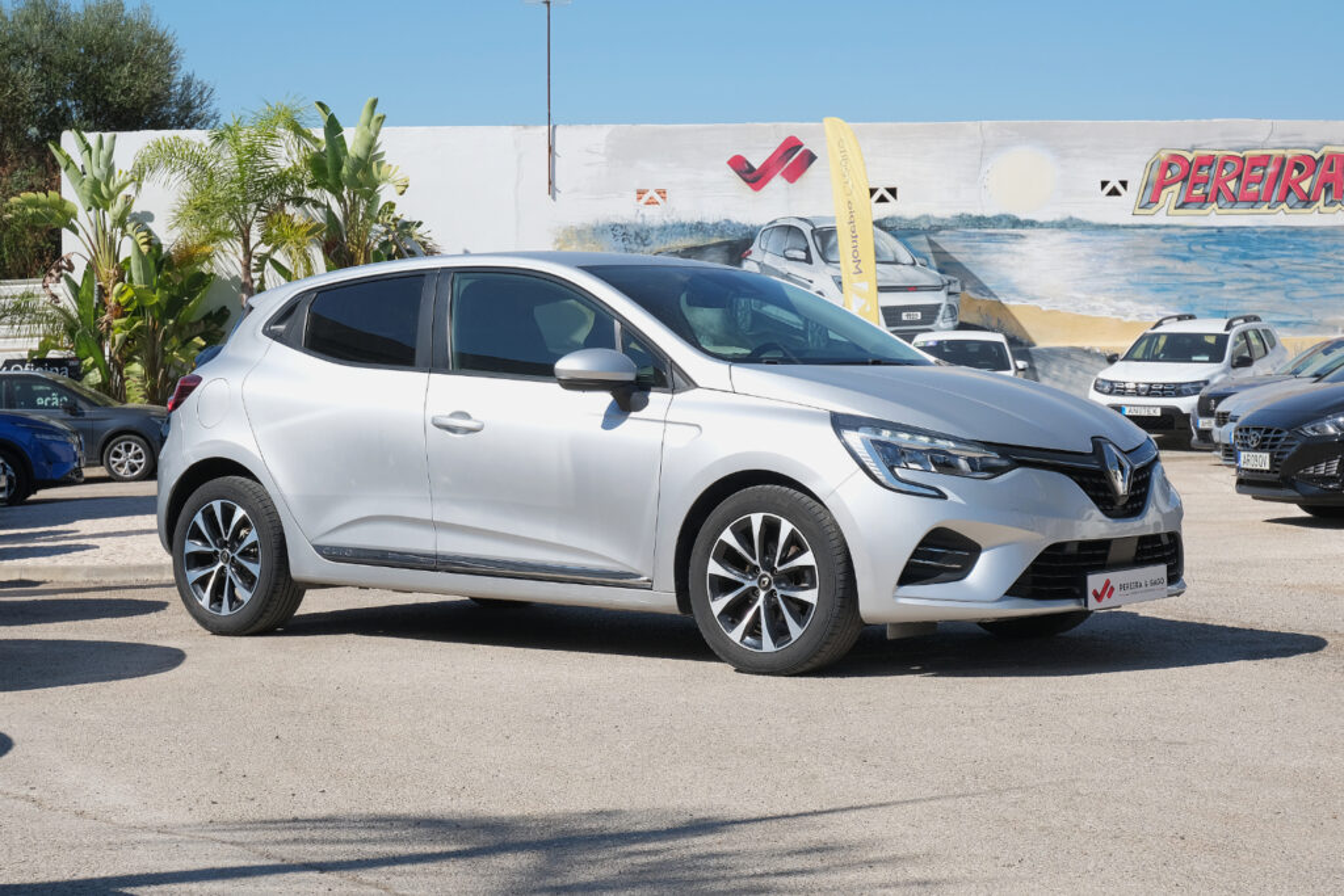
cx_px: 672
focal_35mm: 67
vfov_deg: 20.3
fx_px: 2502
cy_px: 448
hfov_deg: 30.1
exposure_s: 1/250
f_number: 9
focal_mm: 44.5
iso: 160
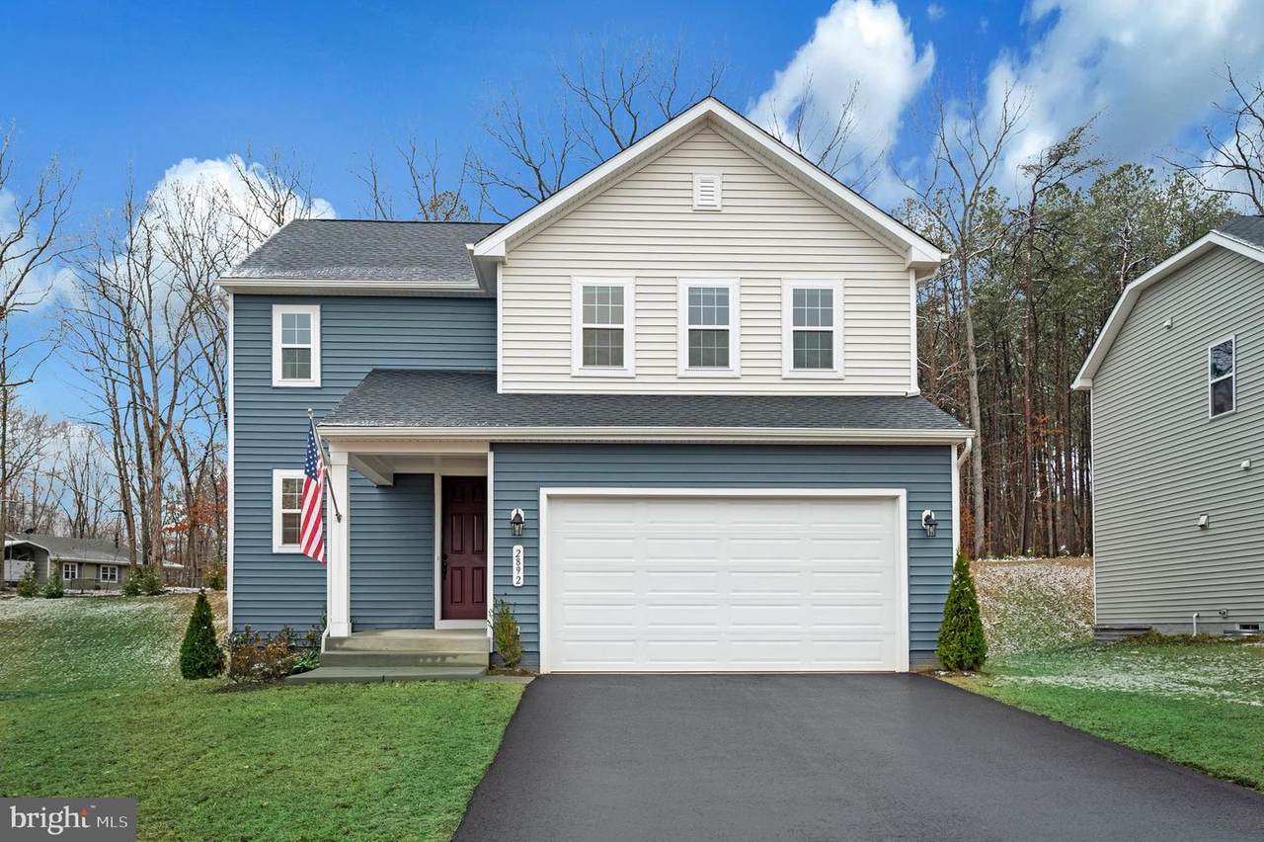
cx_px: 632
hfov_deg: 62.0
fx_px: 1053
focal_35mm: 30
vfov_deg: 43.6
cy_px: 421
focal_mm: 30
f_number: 5.6
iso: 140
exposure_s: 1/250
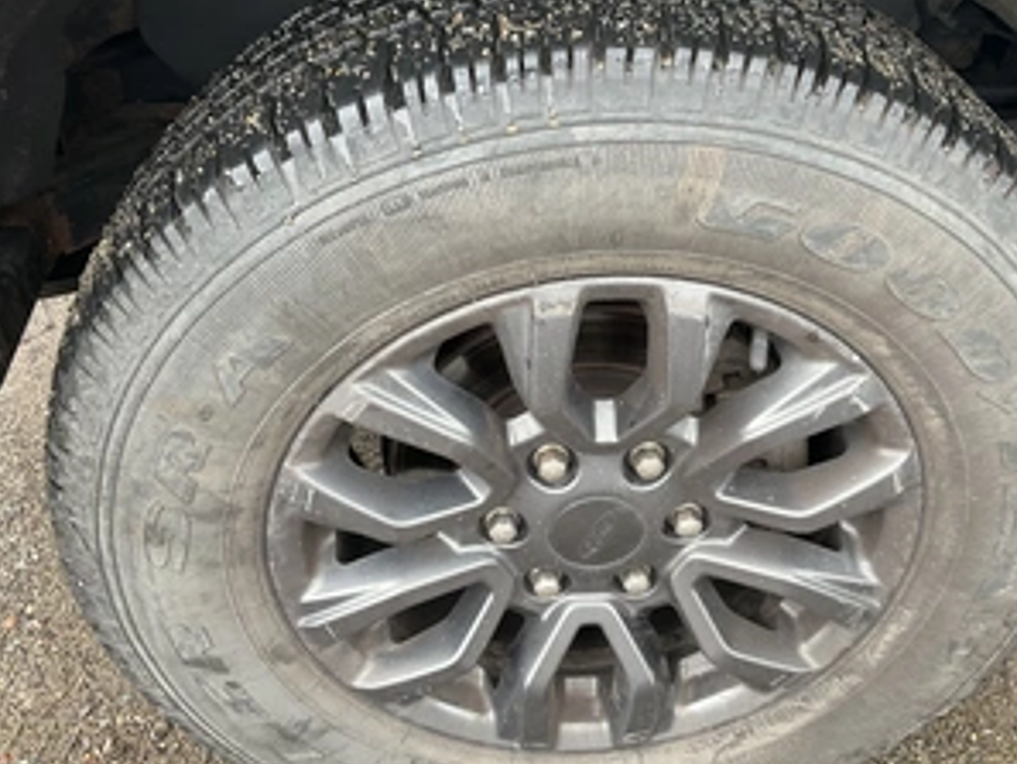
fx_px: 1146
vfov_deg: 36.8
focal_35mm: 39
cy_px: 363
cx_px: 562
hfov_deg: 47.8
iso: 50
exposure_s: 1/122
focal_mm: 3
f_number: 1.8
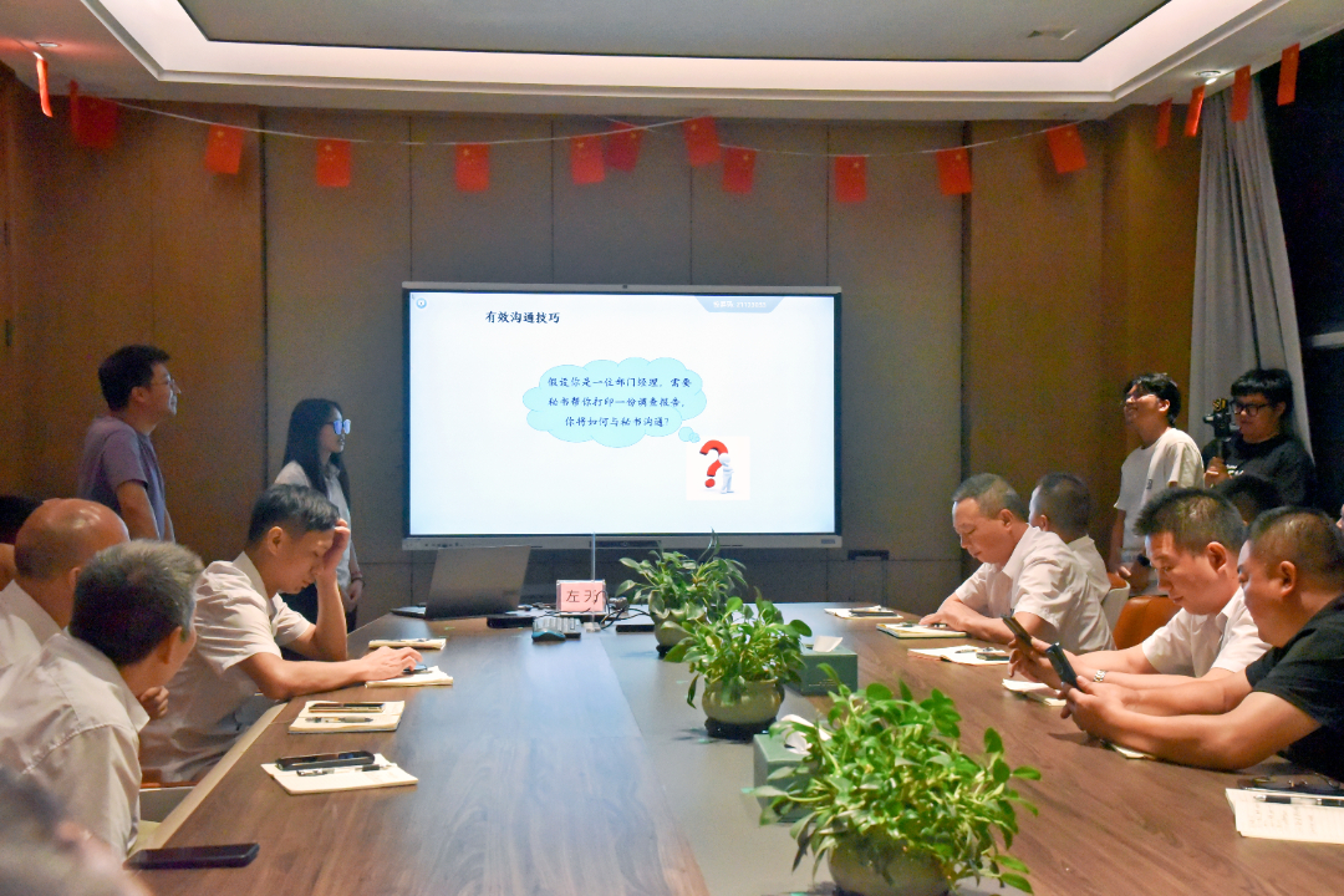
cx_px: 672
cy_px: 448
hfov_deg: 41.1
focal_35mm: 48
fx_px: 1792
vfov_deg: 28.1
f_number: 10
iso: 12800
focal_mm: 48
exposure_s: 1/400
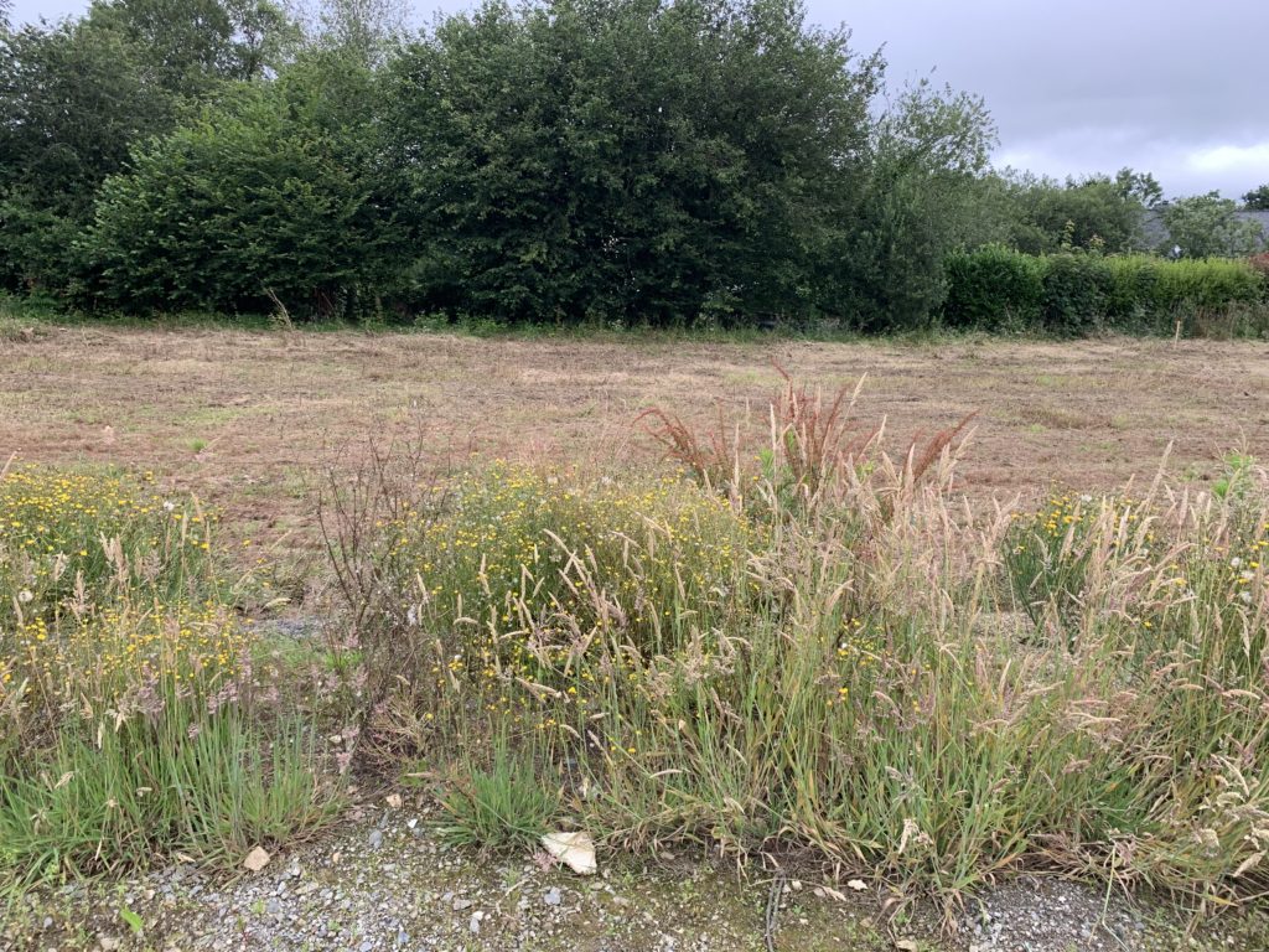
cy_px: 476
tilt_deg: -13.0
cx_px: 634
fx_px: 953
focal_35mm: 26
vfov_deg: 53.1
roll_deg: -0.5
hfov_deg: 67.3
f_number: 1.8
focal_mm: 4.25
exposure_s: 1/264
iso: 25
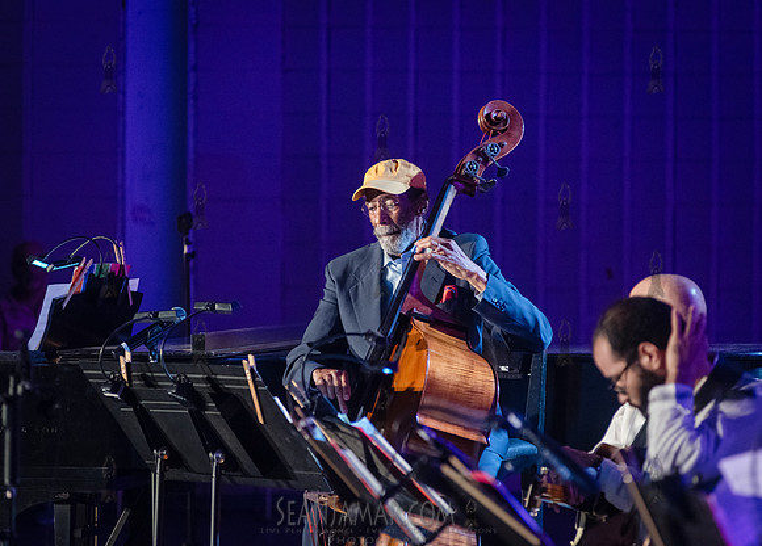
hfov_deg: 10.0
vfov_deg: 7.2
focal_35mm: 201
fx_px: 4347
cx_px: 339
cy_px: 264
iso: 5000
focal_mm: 185
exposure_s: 1/400
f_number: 4
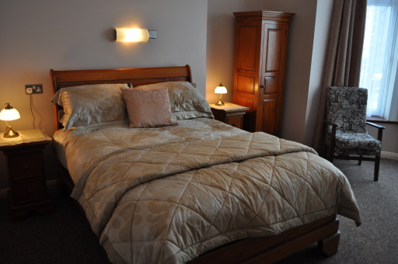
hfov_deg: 62.0
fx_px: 331
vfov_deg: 43.5
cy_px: 132
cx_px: 199
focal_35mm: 30
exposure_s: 1/60
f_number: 4
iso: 400
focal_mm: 20
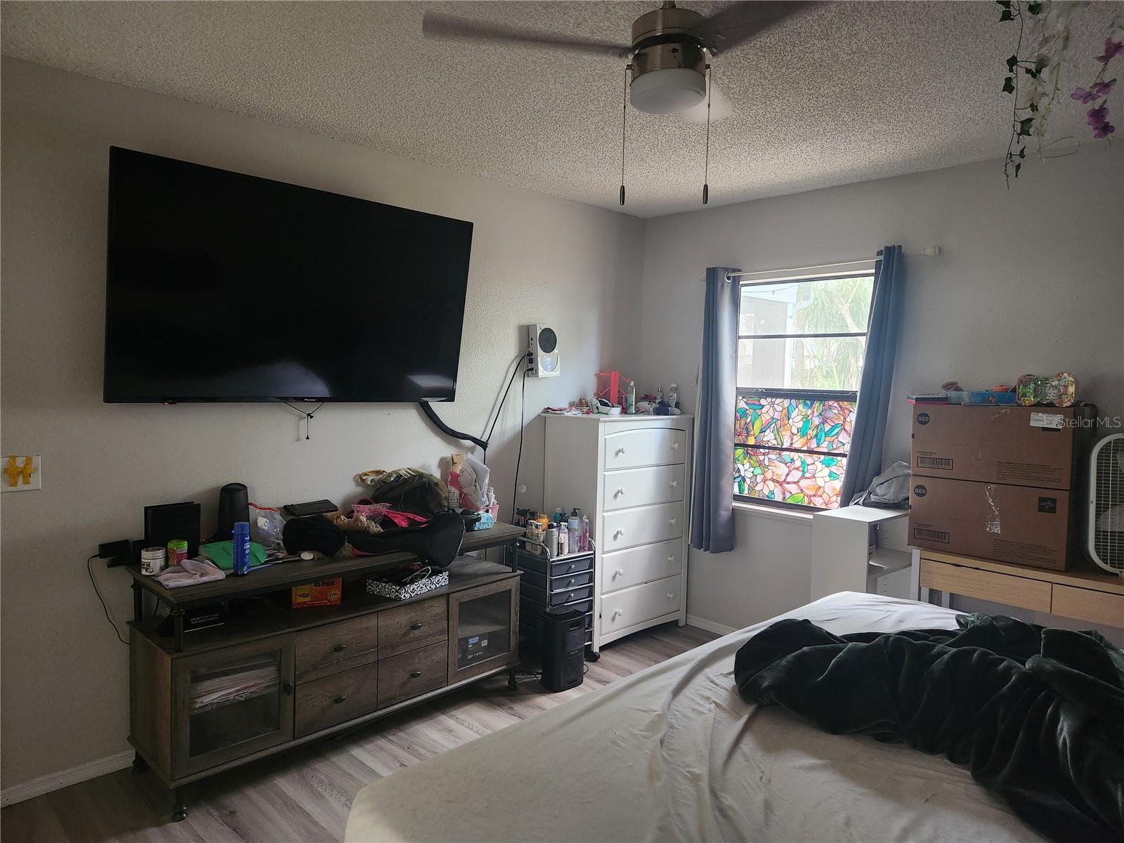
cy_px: 422
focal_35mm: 23
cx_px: 562
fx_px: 747
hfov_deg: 73.9
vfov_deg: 58.9
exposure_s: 1/60
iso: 500
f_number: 1.8
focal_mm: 5.4
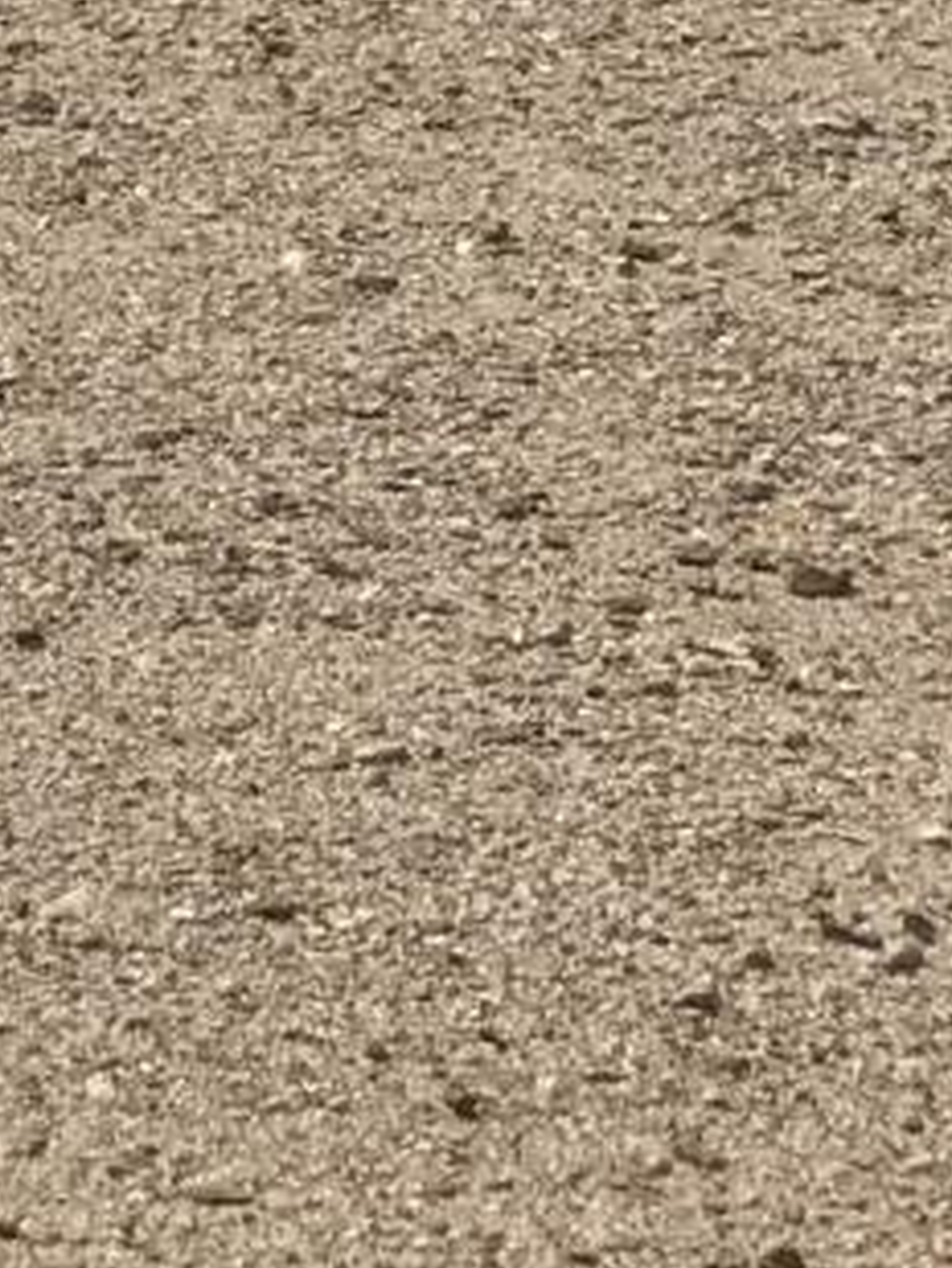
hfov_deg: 8.2
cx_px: 4
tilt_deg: -1.4
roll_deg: +0.2
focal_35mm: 181
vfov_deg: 10.3
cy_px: -1051
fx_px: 6633
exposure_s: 1/6849
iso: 25
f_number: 1.8
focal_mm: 3.99
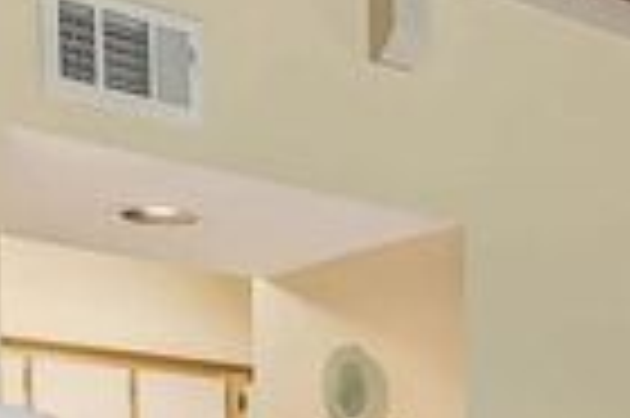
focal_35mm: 88
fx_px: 1538
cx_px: 850
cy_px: 645
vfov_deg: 14.4
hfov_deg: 20.8
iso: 100
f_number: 5.6
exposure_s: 1/15
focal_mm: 12
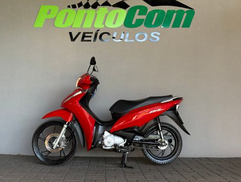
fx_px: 335
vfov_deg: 30.3
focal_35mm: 48
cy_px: 91
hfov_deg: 39.6
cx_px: 120
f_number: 1.78
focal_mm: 6.76
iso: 100
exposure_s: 1/242
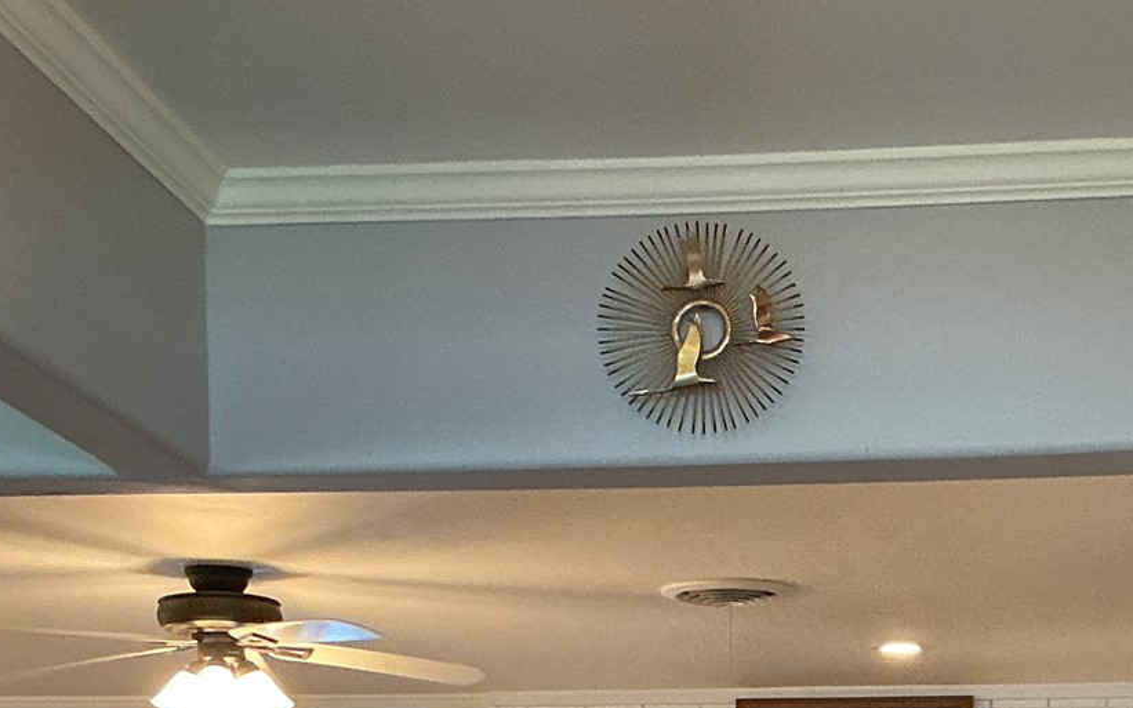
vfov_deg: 16.3
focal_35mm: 74
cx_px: 849
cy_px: 1027
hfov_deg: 27.5
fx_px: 2285
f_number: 1.8
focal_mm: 3
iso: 200
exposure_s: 1/60
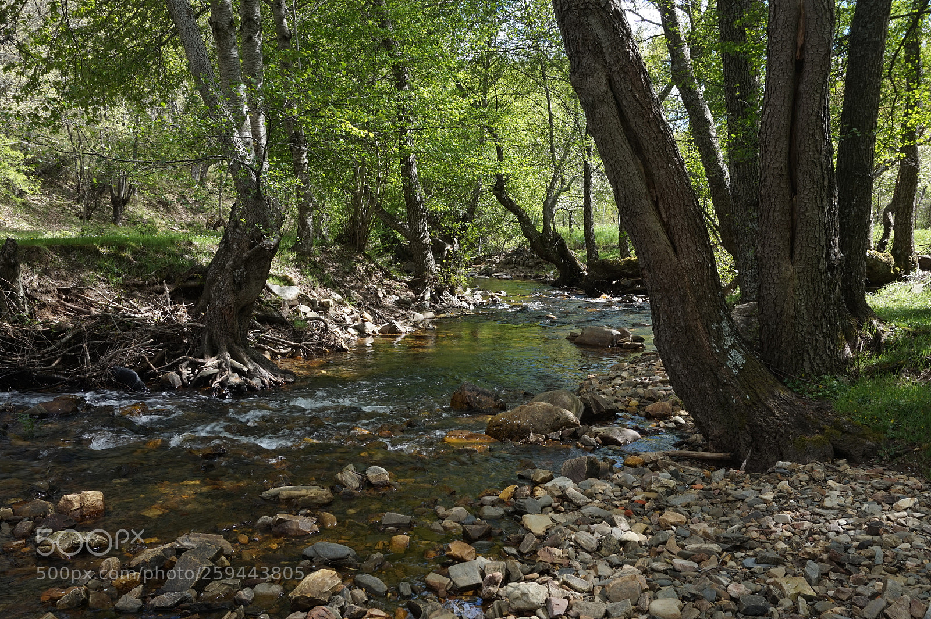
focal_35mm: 34
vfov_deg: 38.3
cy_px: 310
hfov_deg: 55.1
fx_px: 892
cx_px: 466
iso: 100
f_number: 11
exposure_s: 1/30
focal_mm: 23
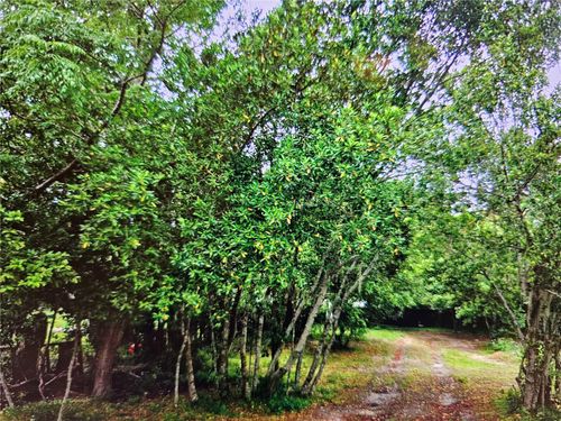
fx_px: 373
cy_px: 210
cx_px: 280
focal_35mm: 23
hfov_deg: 73.9
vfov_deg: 58.9
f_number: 1.7
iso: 640
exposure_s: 1/120
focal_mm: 6.3
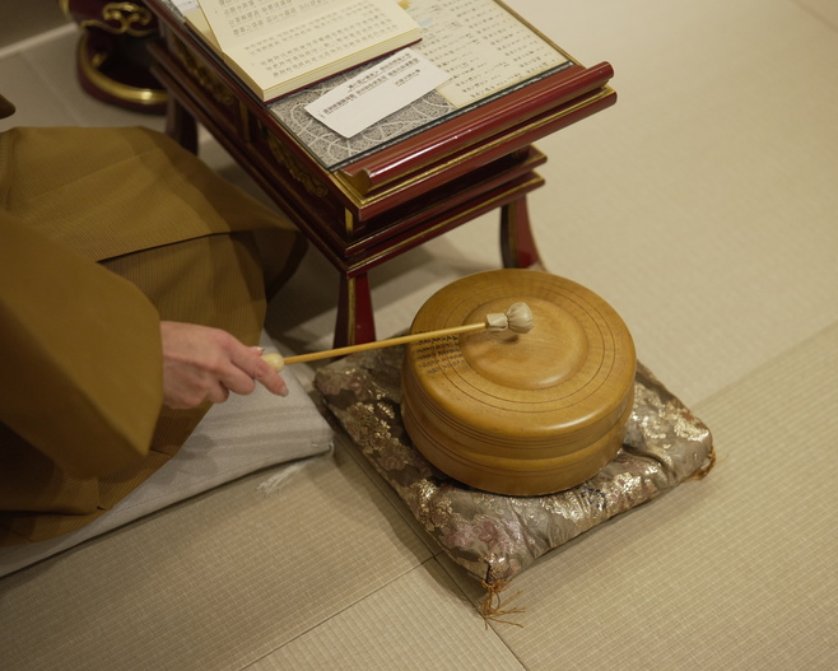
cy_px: 338
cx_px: 481
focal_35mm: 57
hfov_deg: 32.9
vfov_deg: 26.7
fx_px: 1414
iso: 1600
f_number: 1.4
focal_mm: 50
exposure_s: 1/640
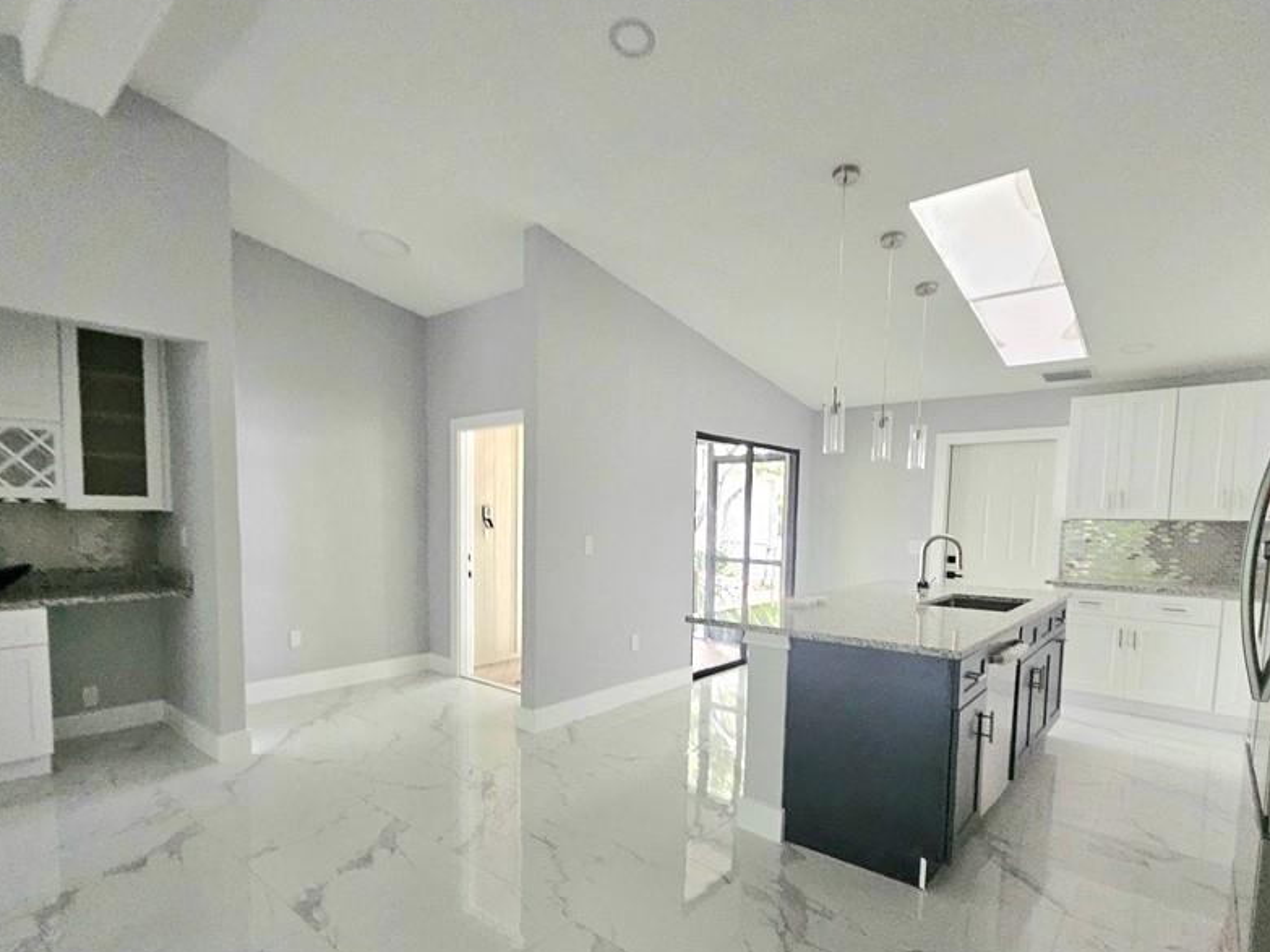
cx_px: 611
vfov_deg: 73.9
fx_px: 624
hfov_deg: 91.0
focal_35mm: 17
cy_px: 572
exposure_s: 1/30
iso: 400
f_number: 2.2
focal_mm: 1.74
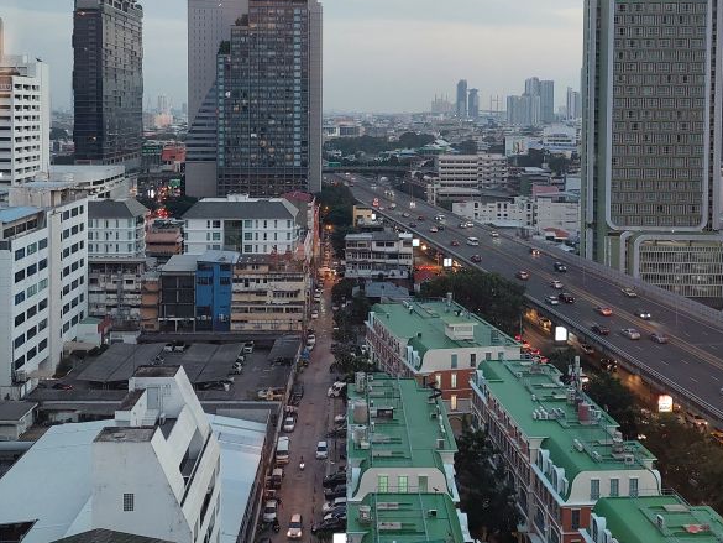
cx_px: 353
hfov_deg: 44.8
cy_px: 147
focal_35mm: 42
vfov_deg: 33.8
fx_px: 877
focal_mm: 5.23
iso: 320
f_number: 1.8
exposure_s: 1/50
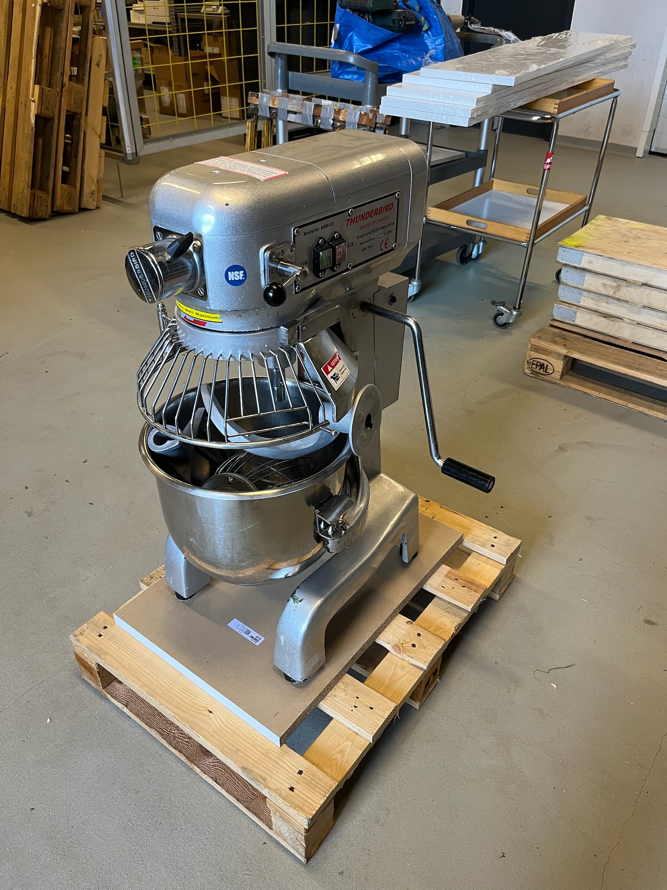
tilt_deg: -35.9
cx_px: 334
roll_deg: -2.1
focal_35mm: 26
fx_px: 668
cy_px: 445
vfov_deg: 67.3
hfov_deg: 53.1
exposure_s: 1/50
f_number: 1.6
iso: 80
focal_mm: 5.1
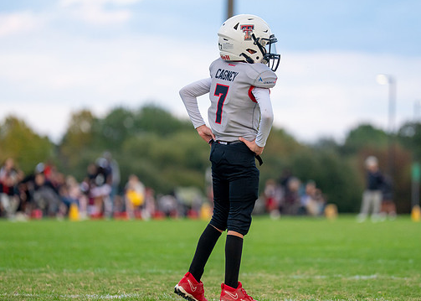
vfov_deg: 5.8
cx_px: 230
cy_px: 160
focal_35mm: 248
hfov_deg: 8.1
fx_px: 2964
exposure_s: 1/1250
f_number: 2.8
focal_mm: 180
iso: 1000
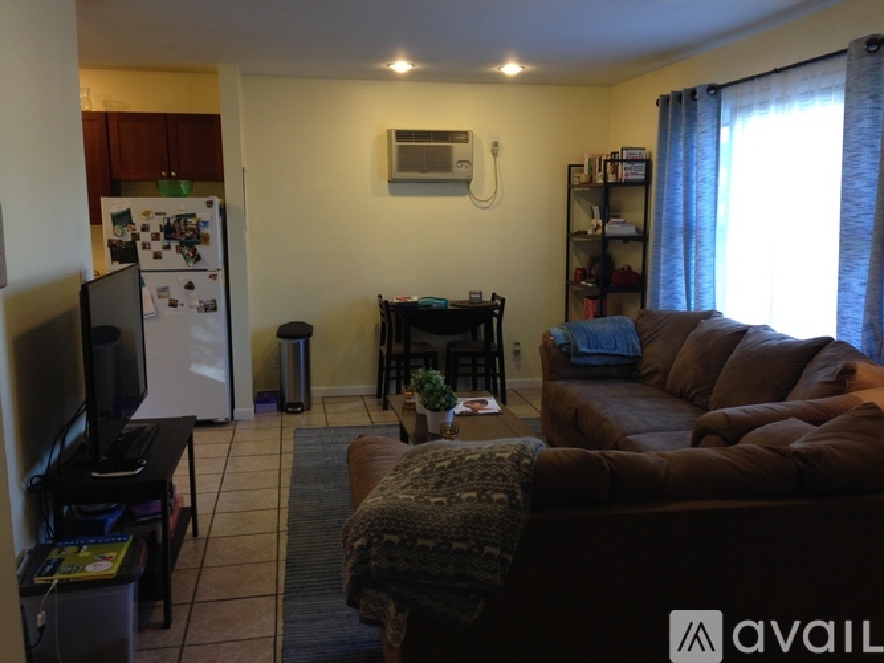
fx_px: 843
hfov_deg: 55.4
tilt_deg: -8.6
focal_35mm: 33
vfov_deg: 42.9
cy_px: 332
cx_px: 442
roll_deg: +0.6
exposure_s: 1/20
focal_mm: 4.12
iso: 64
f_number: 2.4
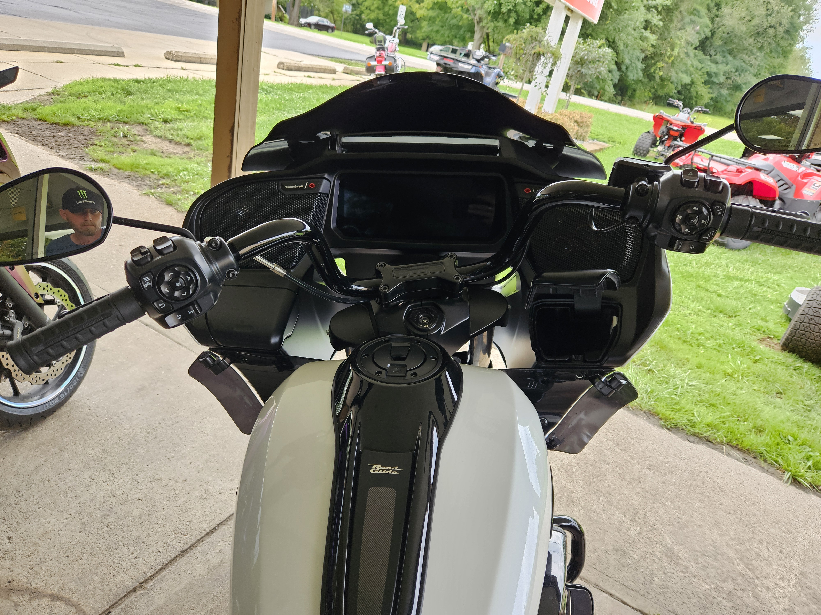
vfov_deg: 58.9
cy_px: 308
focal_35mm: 23
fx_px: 545
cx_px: 410
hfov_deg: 73.9
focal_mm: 5.4
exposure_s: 1/180
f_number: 1.8
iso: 50
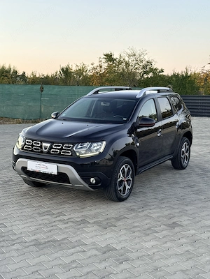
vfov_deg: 39.7
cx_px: 105
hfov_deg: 30.3
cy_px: 140
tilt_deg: -6.8
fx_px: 388
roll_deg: -0.6
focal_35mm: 48
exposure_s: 1/75
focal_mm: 6.76
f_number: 1.78
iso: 80
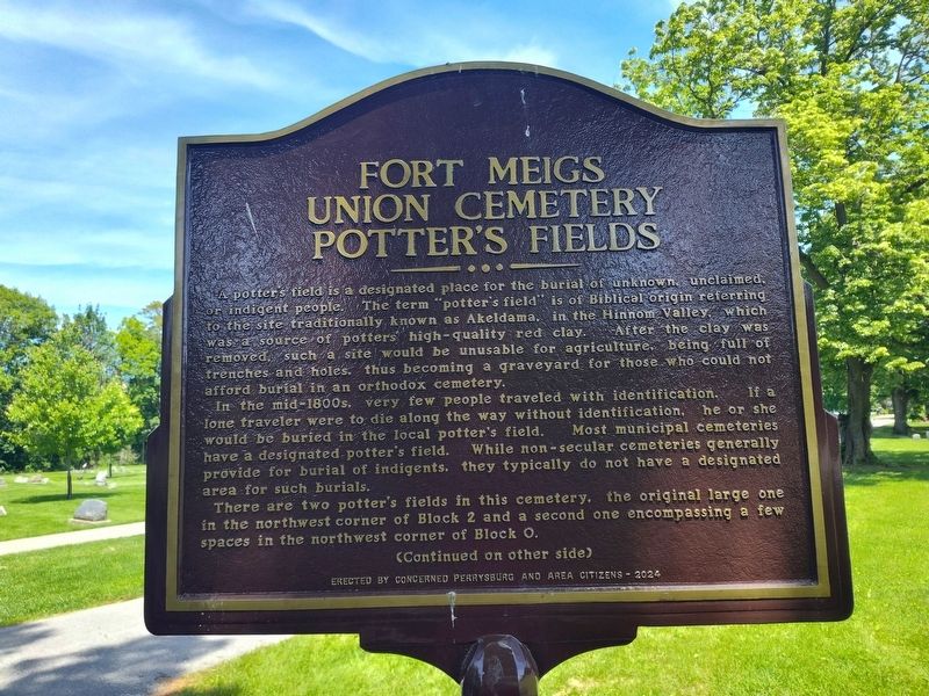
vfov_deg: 58.9
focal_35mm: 23
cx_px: 464
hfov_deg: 73.9
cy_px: 348
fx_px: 617
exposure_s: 1/490
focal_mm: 5.56
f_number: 1.8
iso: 100
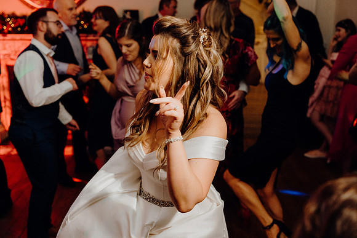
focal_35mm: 47
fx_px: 466
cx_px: 178
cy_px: 119
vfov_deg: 28.7
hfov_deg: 41.9
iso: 2500
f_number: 3.5
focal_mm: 47
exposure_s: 1/160
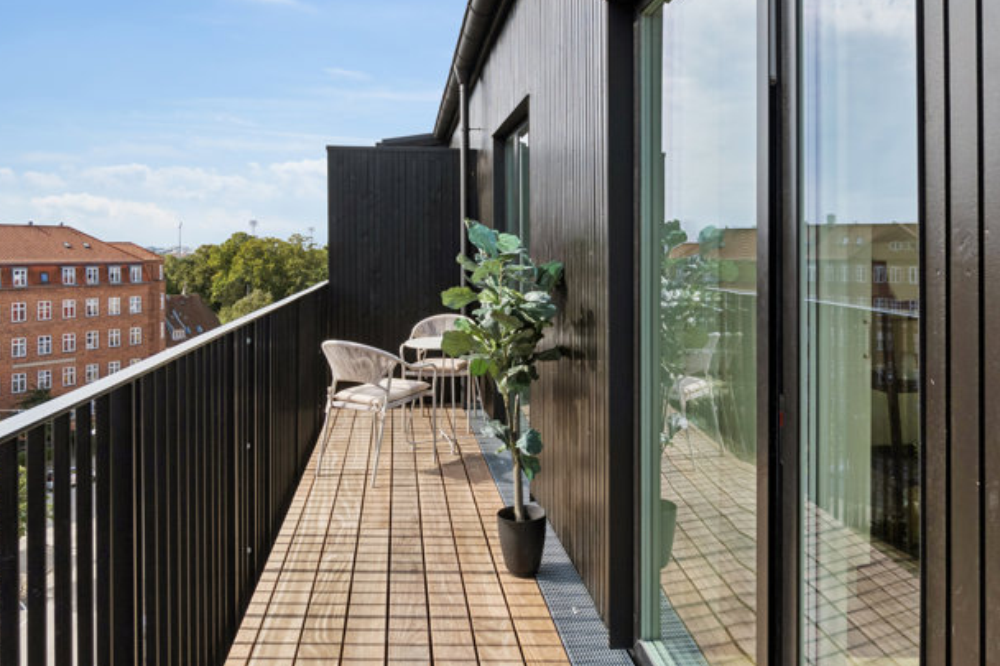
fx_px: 712
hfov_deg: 70.0
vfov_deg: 49.6
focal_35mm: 26
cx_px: 541
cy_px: 246
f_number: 8
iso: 200
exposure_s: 1/500
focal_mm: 13
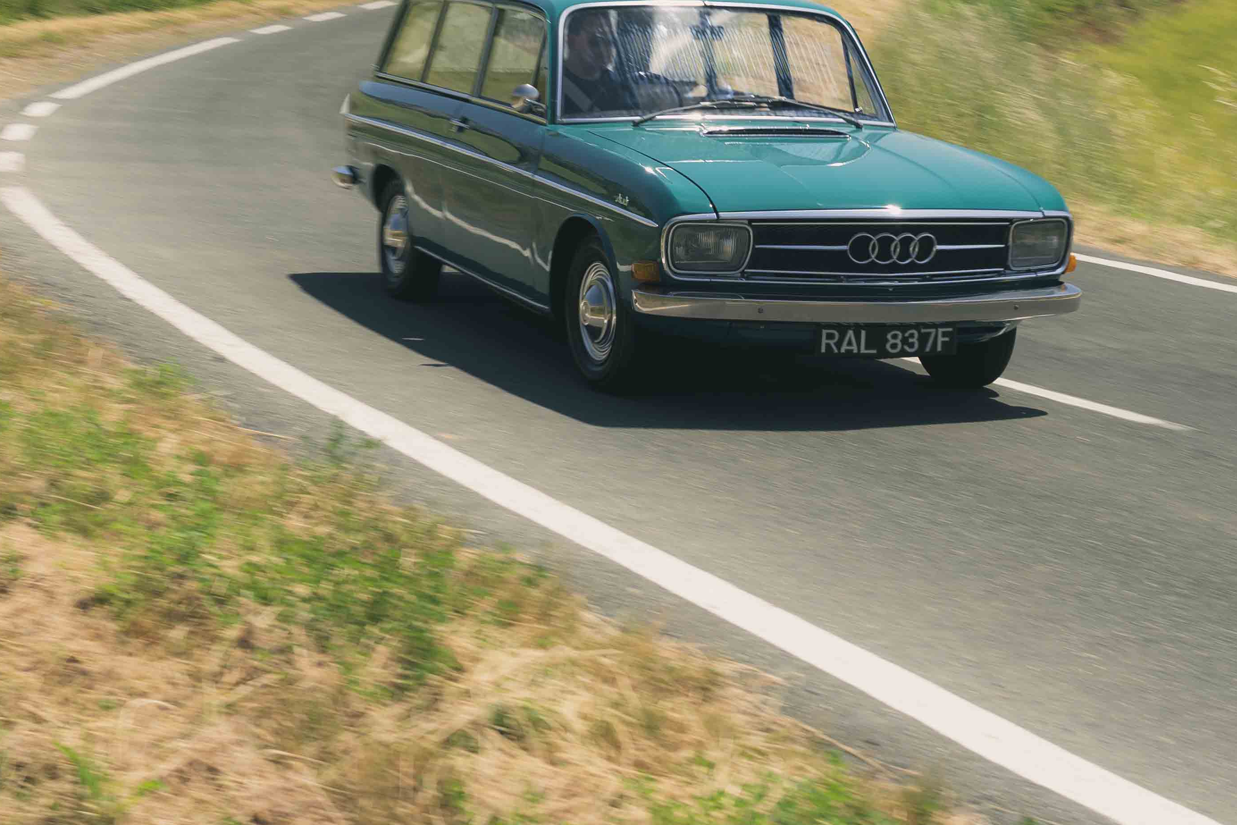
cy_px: -1
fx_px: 2680
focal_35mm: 78
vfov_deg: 17.1
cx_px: 620
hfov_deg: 26.0
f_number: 7.1
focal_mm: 36
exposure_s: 1/125
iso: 50
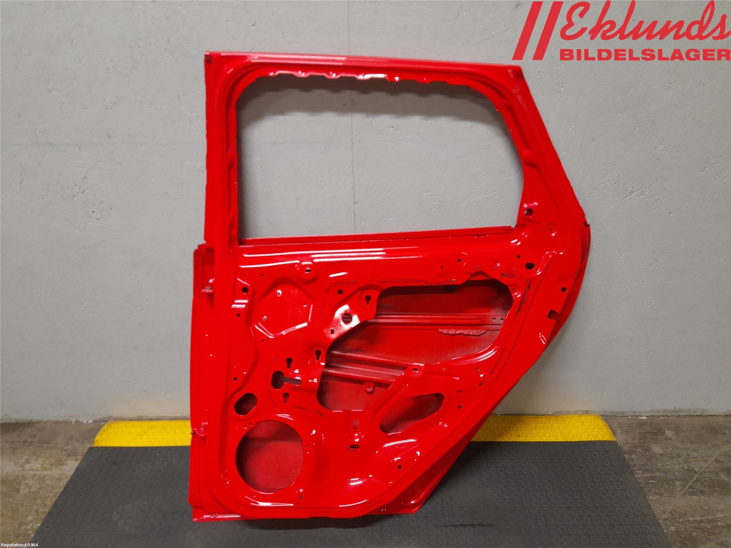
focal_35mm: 25
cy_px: 274
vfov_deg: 54.9
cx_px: 366
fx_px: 528
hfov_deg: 69.4
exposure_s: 1/50
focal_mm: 4.6
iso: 250
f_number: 2
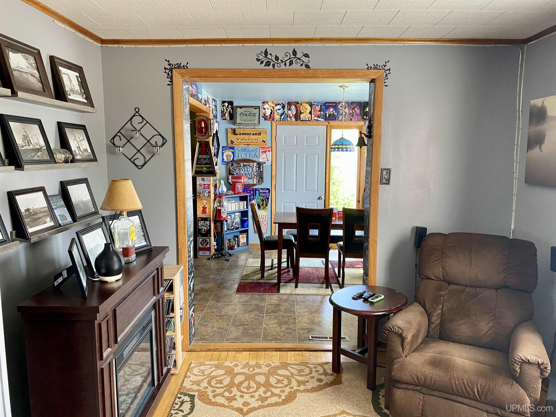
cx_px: 278
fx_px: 418
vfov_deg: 53.1
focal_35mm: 26
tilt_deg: -6.4
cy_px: 208
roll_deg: +0.0
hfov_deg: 67.3
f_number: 1.8
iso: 160
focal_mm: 4.25
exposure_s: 1/60
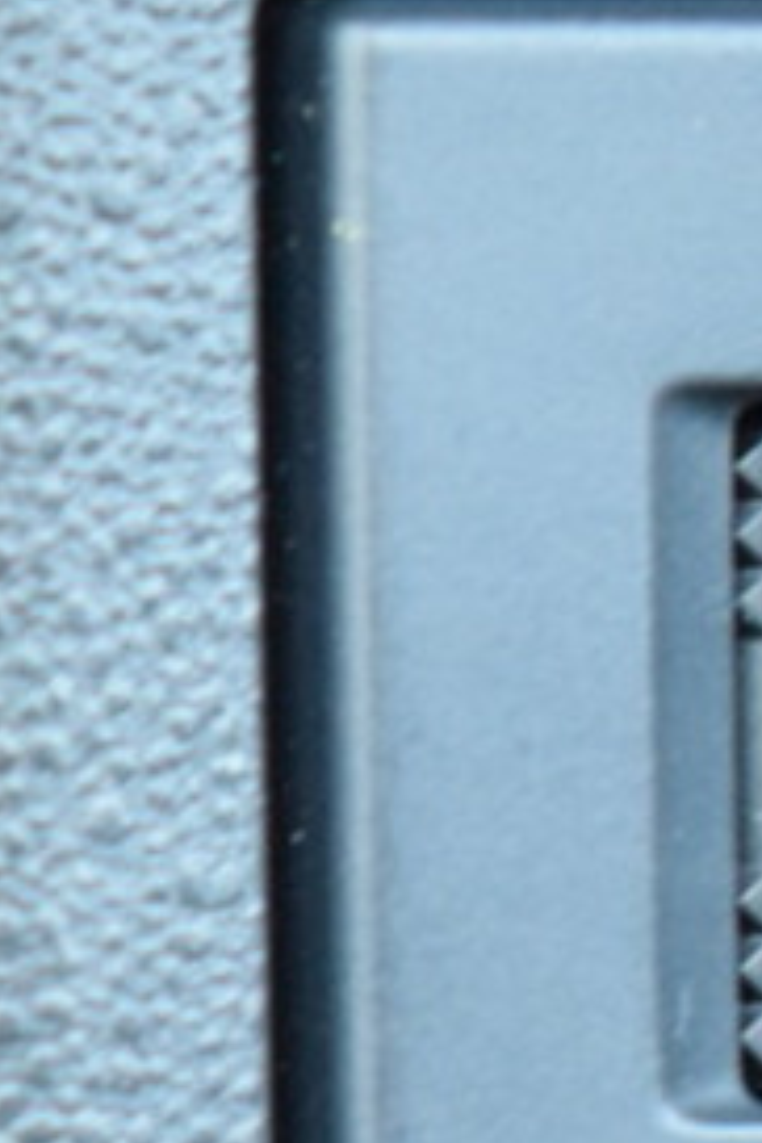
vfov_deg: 6.0
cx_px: -1700
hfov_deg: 3.8
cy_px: 592
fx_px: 10971
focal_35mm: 346
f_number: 5
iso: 3200
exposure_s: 1/60
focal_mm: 45
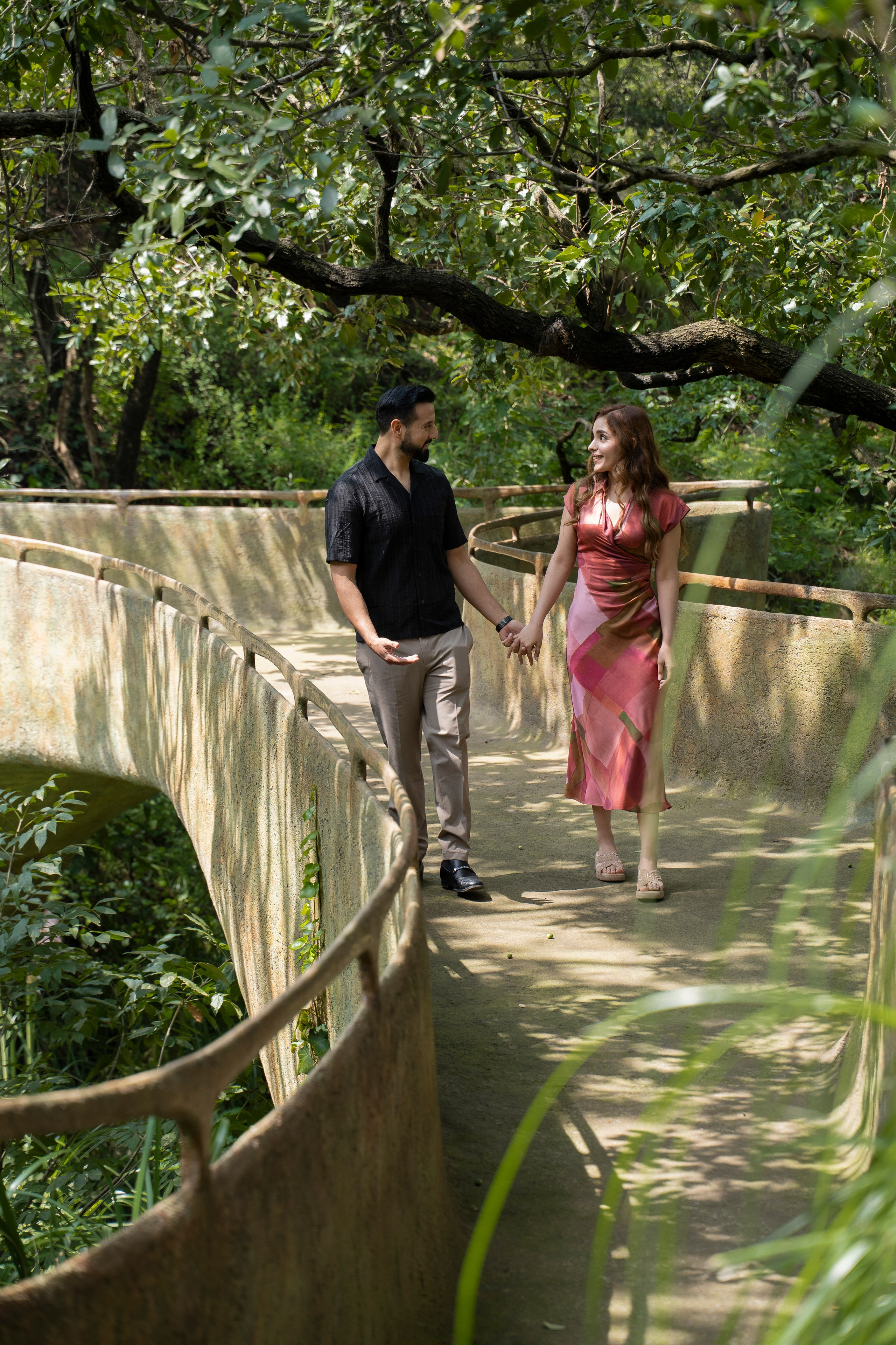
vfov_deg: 27.0
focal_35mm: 75
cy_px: 672
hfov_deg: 18.2
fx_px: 2800
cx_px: 448
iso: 160
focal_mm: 75
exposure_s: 1/160
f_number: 4
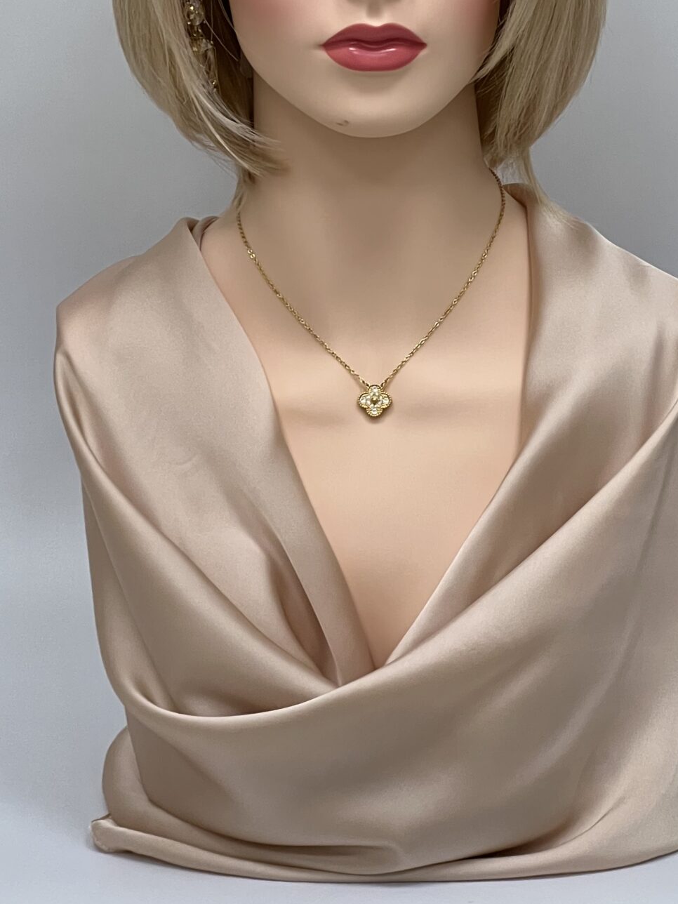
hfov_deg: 9.7
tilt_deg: -11.9
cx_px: 371
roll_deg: -0.2
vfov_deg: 12.8
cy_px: 133
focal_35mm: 153
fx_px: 3996
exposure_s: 1/100
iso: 160
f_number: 2.8
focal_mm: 9
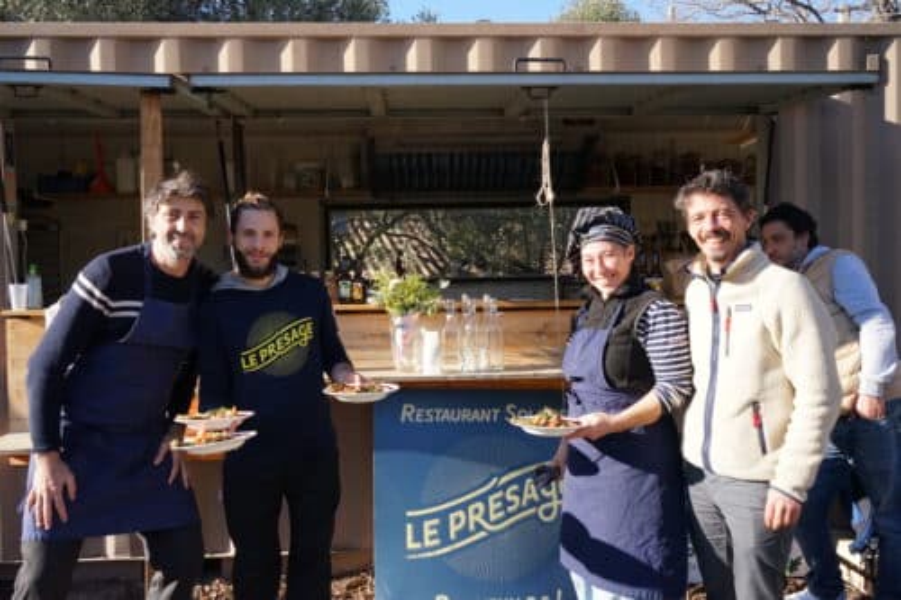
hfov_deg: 60.3
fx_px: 776
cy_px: 300
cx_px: 450
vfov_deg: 42.3
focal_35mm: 31
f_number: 5.6
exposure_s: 1/4000
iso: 2500
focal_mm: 31
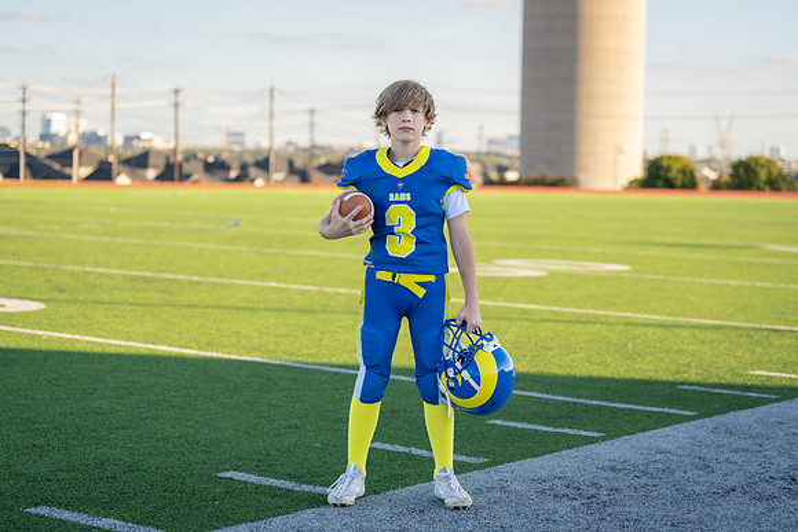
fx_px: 1606
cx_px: 399
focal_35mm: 72
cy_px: 266
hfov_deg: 27.9
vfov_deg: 18.8
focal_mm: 70
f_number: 2.8
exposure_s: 1/400
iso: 100
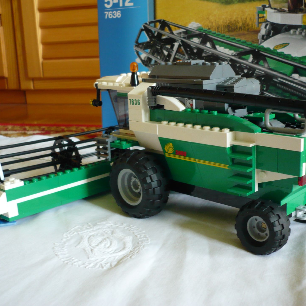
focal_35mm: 42
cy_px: 150
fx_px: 420
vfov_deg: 40.0
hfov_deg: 40.0
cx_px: 162
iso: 160
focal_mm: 5.8
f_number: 2.8
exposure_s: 1/30
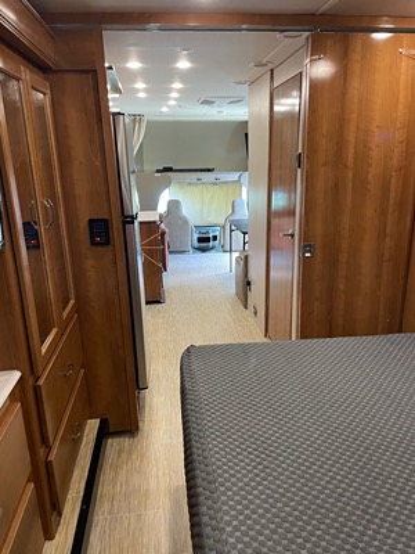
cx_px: 208
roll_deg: +1.0
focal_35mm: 26
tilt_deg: -17.7
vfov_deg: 67.3
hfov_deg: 53.1
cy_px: 277
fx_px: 416
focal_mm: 4.2
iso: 320
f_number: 1.6
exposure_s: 1/60
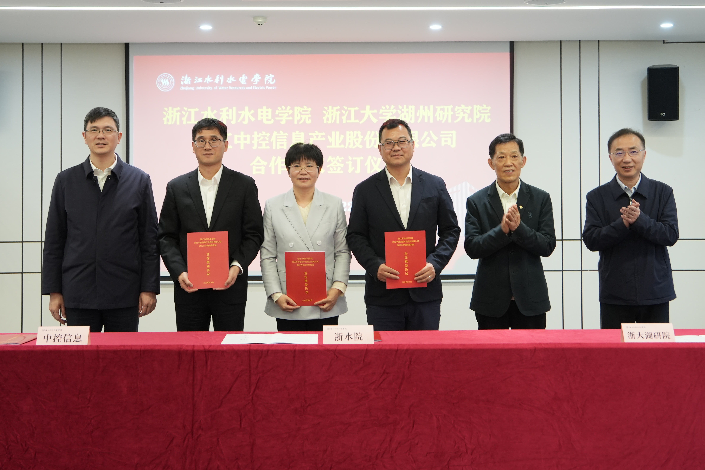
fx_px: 705
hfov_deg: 53.1
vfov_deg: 36.9
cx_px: 352
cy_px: 235
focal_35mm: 36
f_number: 5
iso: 800
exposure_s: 1/40
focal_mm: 36
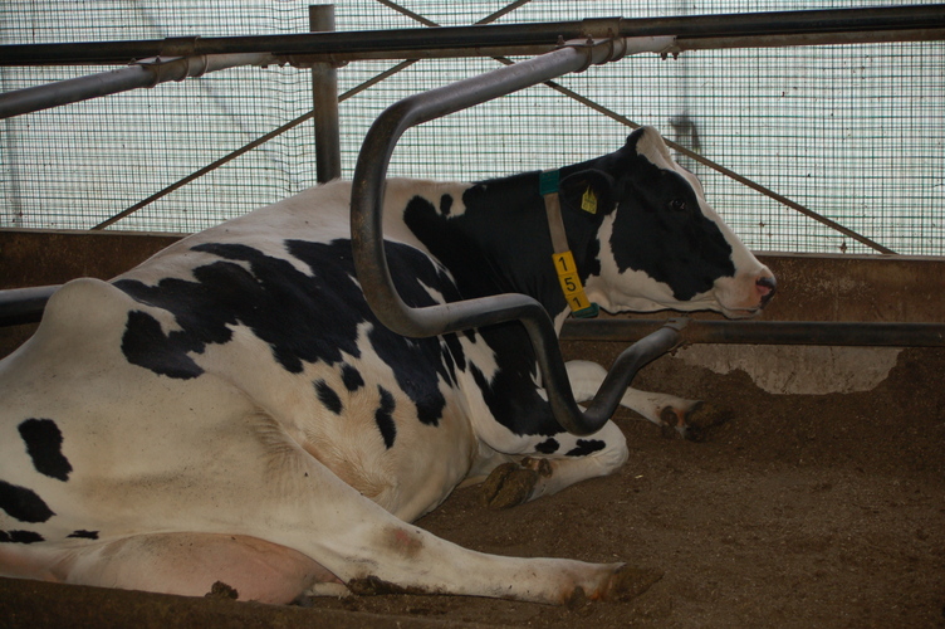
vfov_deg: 18.1
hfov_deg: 27.0
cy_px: 314
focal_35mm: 75
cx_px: 472
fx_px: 1967
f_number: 5.6
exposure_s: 1/60
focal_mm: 50
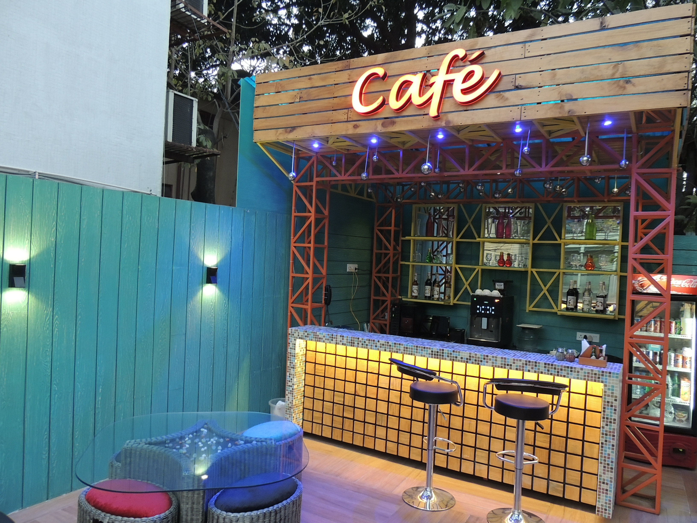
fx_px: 483
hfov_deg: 71.6
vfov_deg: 56.8
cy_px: 262
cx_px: 348
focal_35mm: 24
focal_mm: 4.3
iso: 560
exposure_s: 1/30
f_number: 3
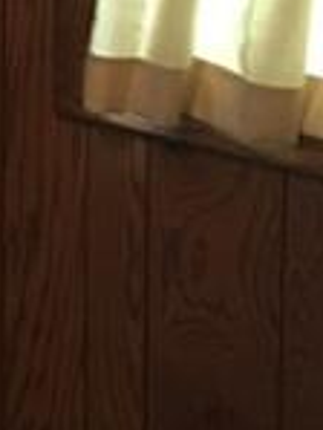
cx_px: -435
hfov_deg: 9.0
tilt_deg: -10.7
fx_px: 1851
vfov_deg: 13.0
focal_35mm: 149
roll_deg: +2.5
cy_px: -49
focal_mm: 4.15
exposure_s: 1/15
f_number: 2.2
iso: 200
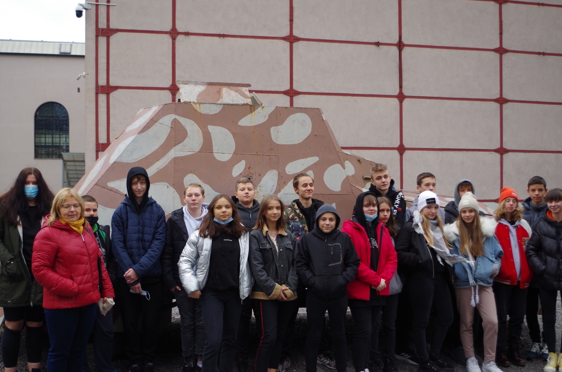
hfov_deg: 48.5
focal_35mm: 40
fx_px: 623
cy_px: 217
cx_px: 262
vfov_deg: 33.2
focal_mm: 23.13
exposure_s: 1/50
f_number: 4
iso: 100
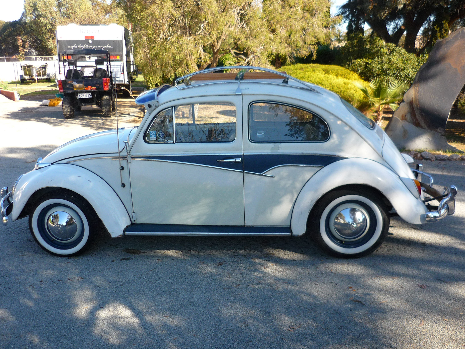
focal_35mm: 33
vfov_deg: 42.9
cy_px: 174
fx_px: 443
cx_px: 232
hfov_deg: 55.4
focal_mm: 5.5
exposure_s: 1/320
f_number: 2.8
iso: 100
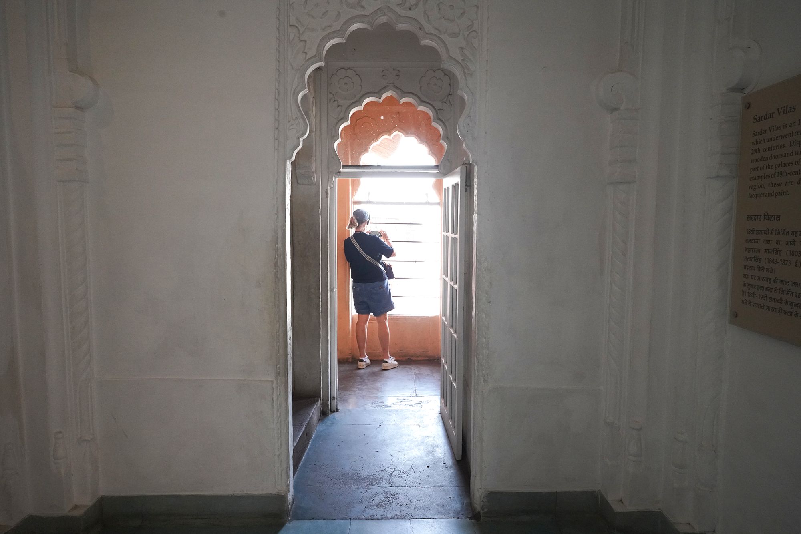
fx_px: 534
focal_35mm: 24
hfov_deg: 73.7
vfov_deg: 53.1
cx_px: 400
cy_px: 267
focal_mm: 24
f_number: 10
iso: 3200
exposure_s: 1/80
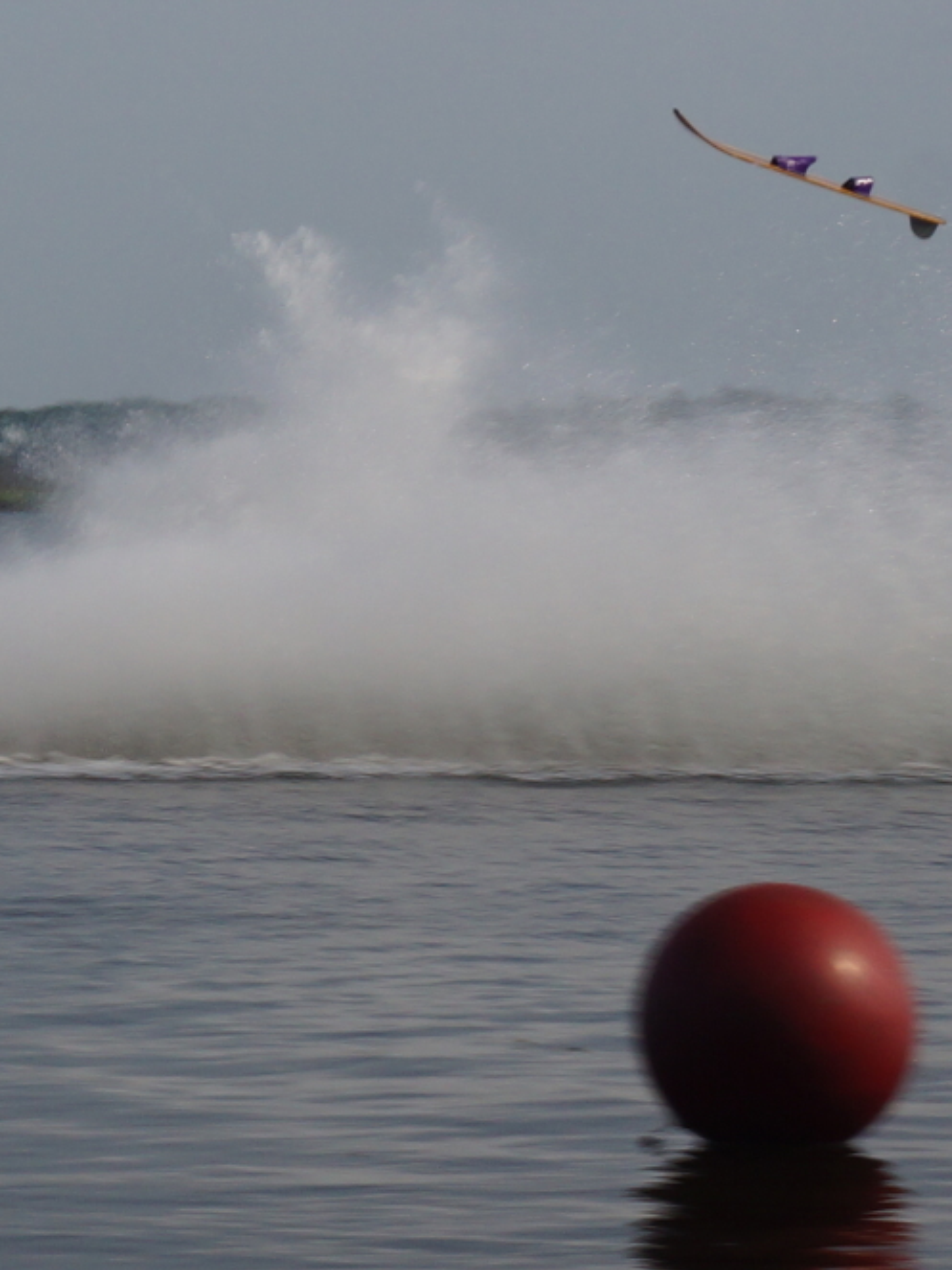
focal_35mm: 87
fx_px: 3191
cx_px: 475
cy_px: 636
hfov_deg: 17.0
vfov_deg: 22.5
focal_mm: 40
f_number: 11
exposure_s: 1/125
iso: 100
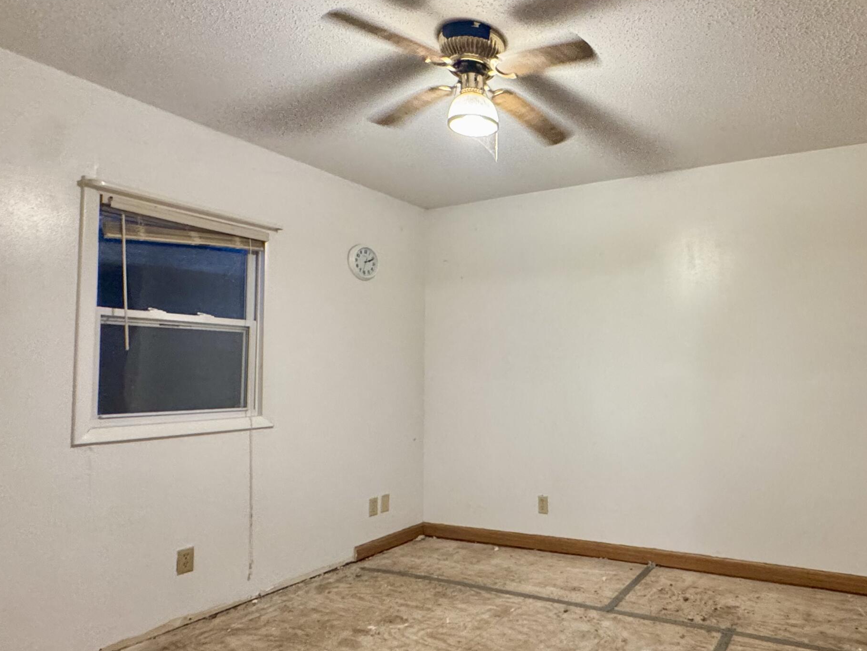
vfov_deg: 58.8
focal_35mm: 23
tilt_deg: +0.1
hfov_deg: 70.4
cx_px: 618
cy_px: 361
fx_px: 576
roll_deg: +0.7
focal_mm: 2.22
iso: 500
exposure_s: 1/60
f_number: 2.2
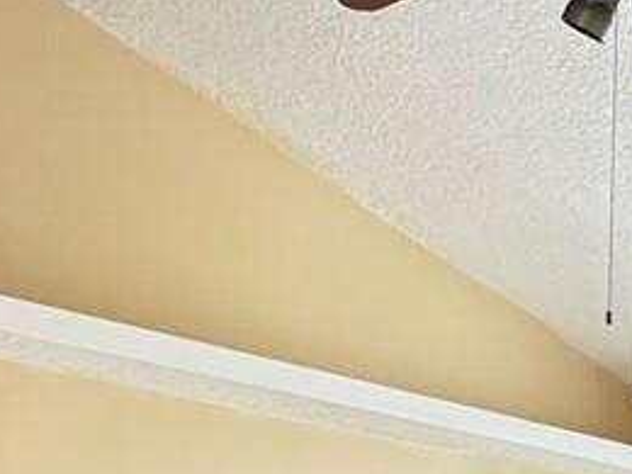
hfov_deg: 22.5
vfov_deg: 15.1
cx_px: 506
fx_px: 1570
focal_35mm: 86
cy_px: 829
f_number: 2.2
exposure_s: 1/60
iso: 400
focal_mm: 2.22
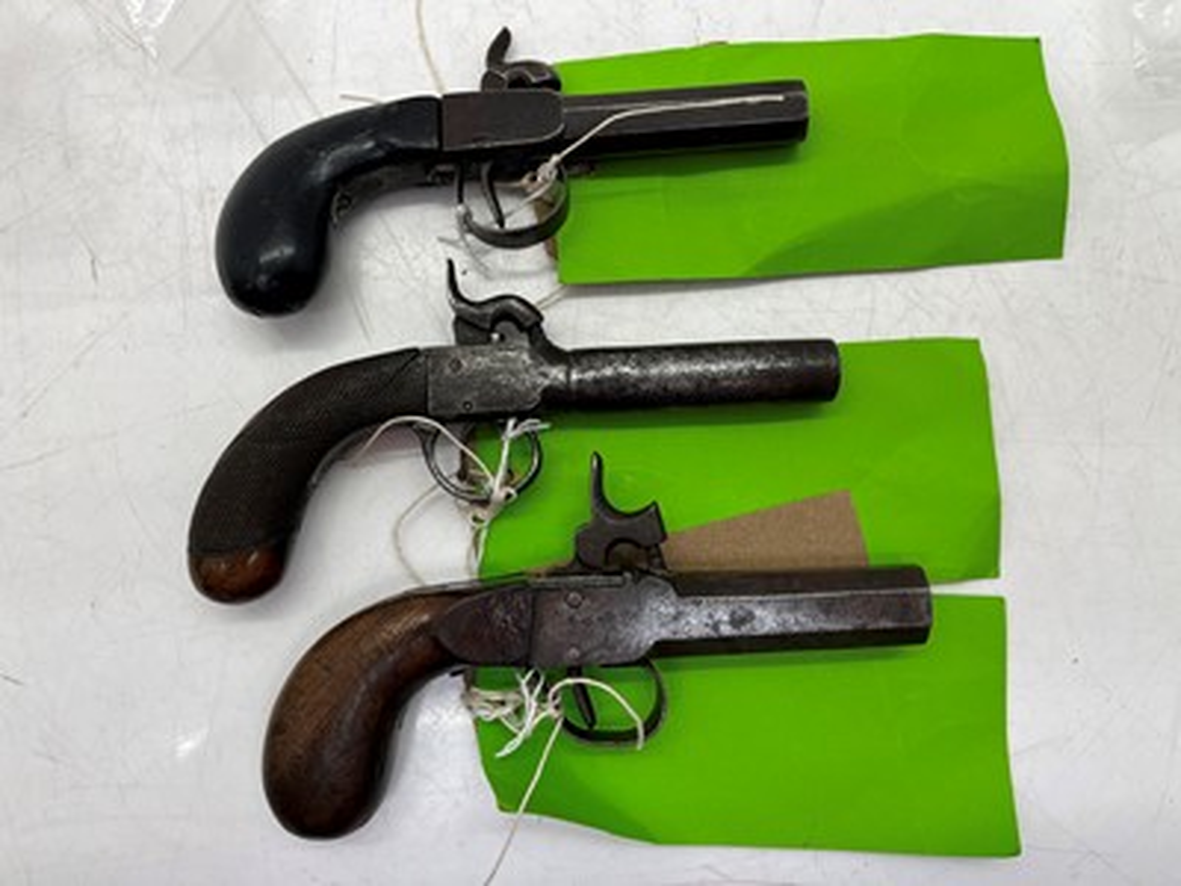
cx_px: 590
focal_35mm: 26
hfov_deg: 67.3
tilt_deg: -85.6
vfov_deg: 53.1
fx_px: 887
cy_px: 443
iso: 50
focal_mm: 5.1
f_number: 1.6
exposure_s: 1/100
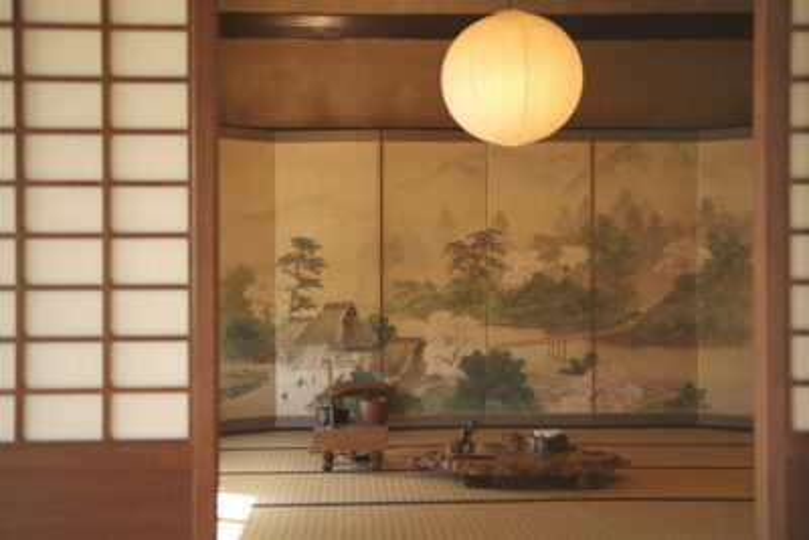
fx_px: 1124
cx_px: 404
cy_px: 270
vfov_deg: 27.0
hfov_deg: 39.6
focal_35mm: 50
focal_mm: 33
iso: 250
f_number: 1.4
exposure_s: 1/250
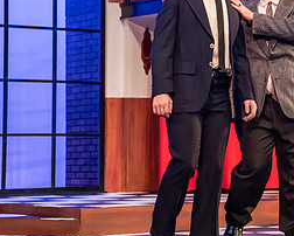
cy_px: 54
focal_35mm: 134
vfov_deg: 11.5
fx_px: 1167
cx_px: 259
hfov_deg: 14.2
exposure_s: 1/200
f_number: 2.8
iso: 3200
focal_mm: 62
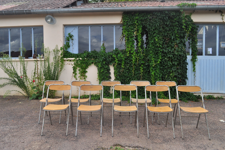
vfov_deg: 47.8
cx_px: 112
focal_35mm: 27
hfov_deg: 67.4
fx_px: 169
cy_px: 75
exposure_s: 1/320
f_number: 9
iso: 200
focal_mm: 18
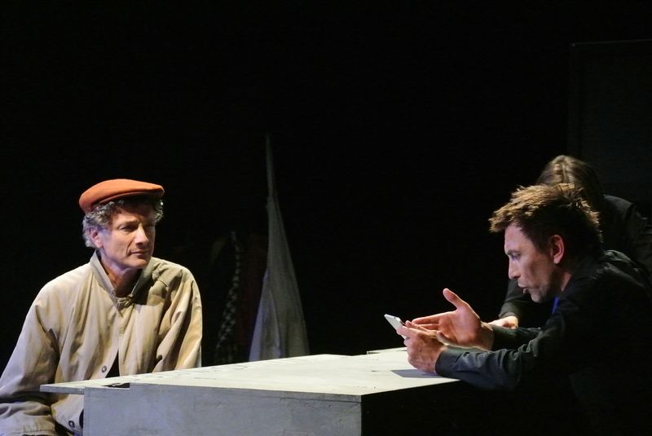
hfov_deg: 16.0
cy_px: 218
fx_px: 2320
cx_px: 326
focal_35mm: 128
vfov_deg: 10.7
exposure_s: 1/200
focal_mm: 47.5
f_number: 4
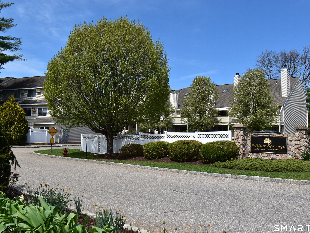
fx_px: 296
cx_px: 150
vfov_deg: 42.9
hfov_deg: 55.3
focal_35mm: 33
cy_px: 116
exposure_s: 1/400
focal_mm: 20
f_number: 11
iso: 400
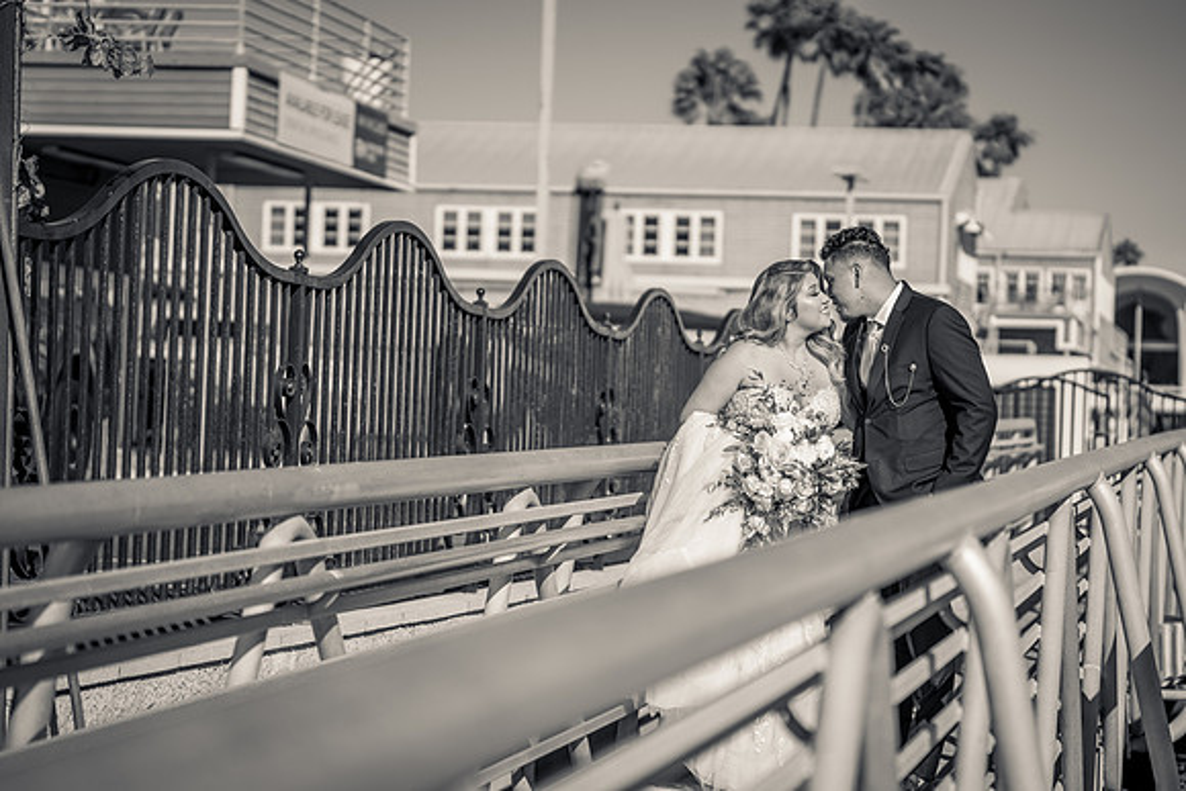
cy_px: 396
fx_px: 2933
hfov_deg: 22.9
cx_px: 593
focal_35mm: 89
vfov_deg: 15.4
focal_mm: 89
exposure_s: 1/8000
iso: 100
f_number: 2.8
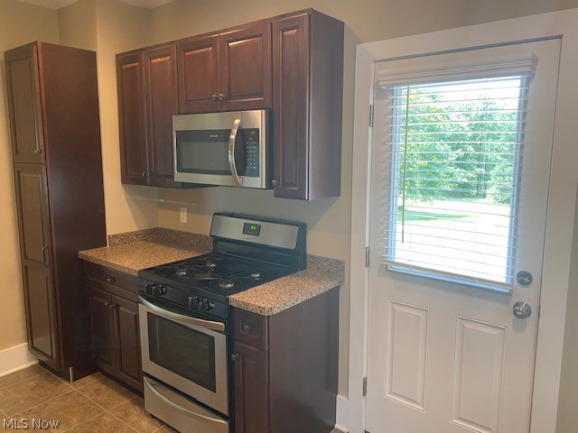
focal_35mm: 26
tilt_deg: -8.8
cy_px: 216
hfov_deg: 67.3
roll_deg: +0.2
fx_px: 434
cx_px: 289
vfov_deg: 53.1
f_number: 1.8
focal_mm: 4.25
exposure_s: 1/60
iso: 80
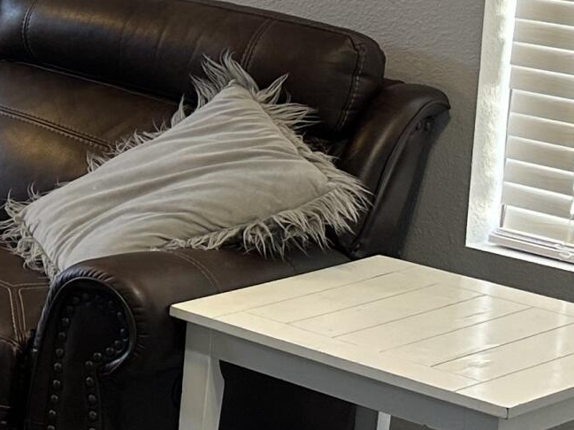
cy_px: 2
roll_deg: +0.1
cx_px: -574
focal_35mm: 111
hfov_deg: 14.6
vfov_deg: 13.2
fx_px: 1840
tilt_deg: -8.1
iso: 125
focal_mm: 6.86
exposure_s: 1/60
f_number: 1.78
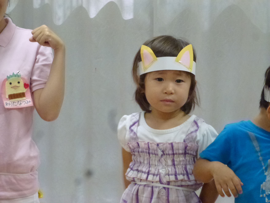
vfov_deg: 8.8
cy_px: 102
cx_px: 135
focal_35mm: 168
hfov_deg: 11.8
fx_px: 1310
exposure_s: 1/30
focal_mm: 30.1
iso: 800
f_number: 5.4
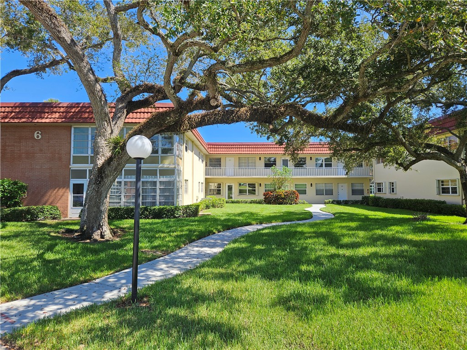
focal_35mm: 23
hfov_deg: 73.9
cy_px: 175
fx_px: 310
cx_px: 234
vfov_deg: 58.9
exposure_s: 1/859
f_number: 1.8
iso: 25
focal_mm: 5.4
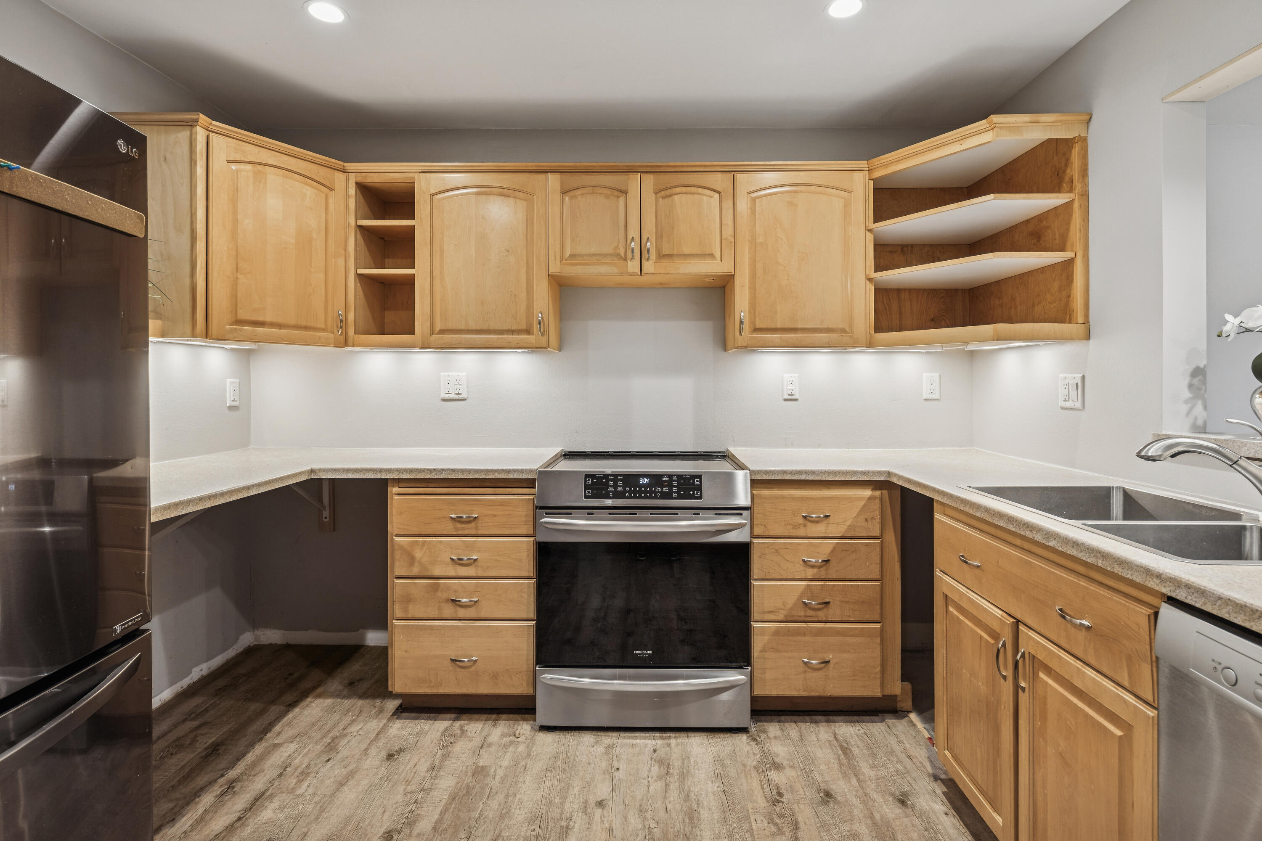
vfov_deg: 70.4
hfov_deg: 93.3
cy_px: 420
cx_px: 631
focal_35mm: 17
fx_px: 596
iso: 200
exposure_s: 1/13
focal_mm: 17
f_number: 8
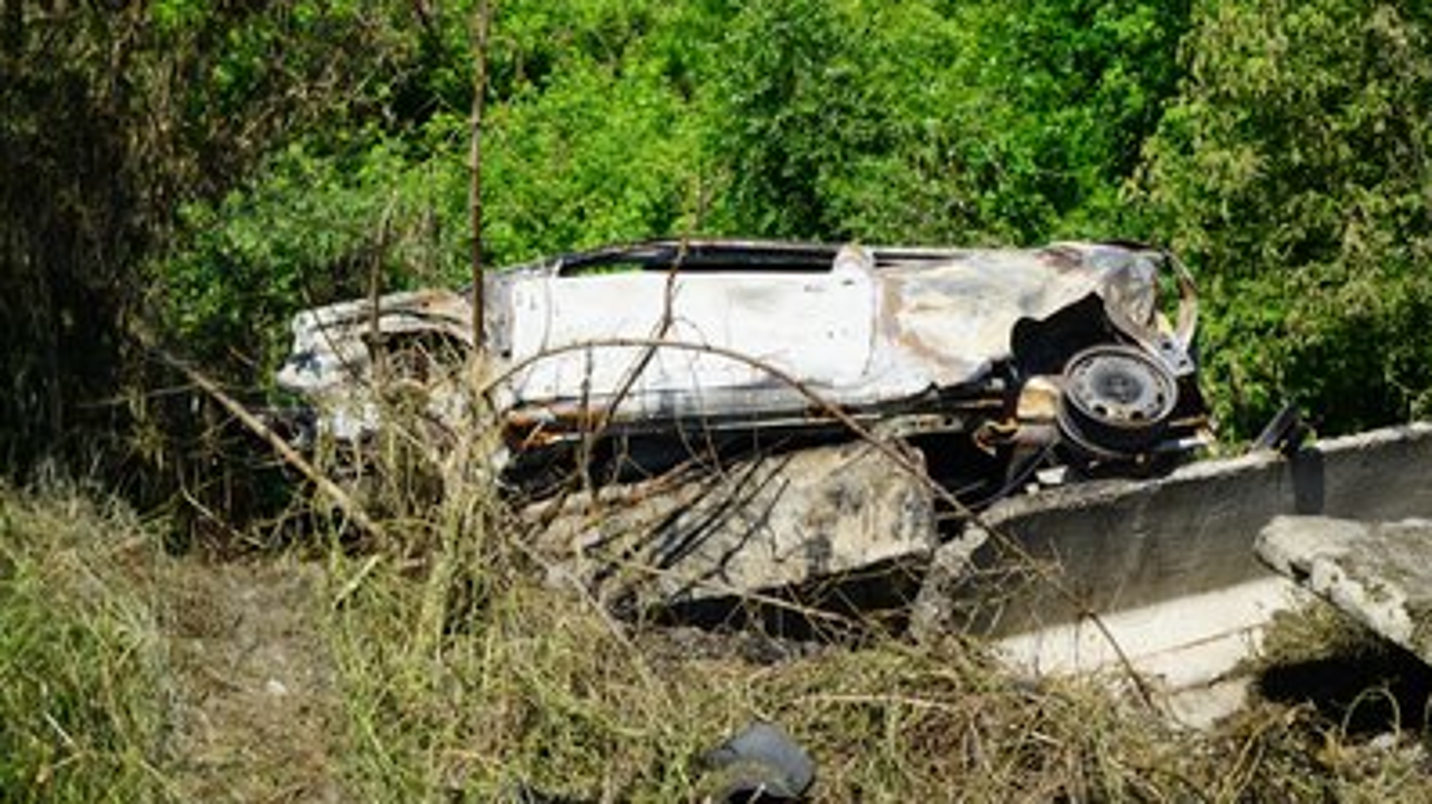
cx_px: 718
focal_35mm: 74
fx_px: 2809
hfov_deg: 28.6
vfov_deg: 16.3
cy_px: 366
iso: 100
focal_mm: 70
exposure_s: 1/100
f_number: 13
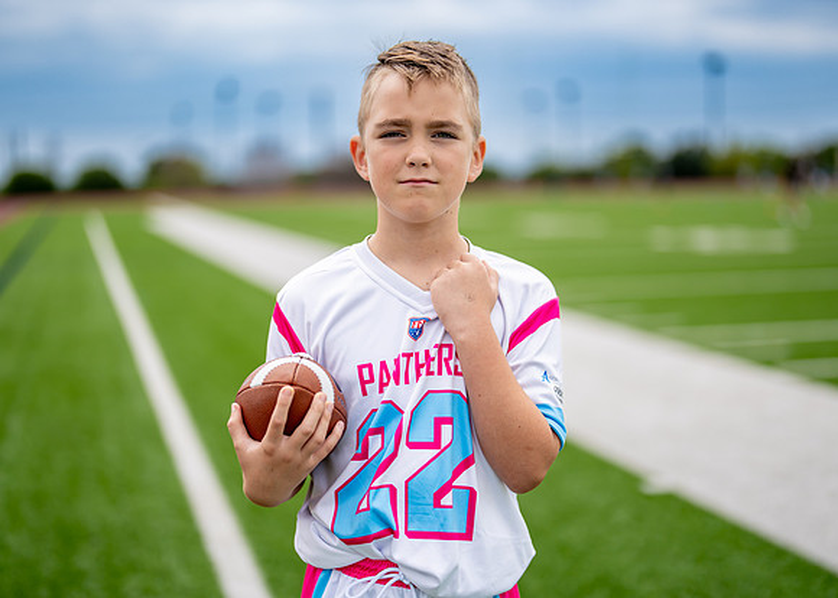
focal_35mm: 59
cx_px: 414
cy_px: 299
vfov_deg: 24.1
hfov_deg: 33.2
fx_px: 1404
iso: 100
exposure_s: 1/10000
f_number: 1.2
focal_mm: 50
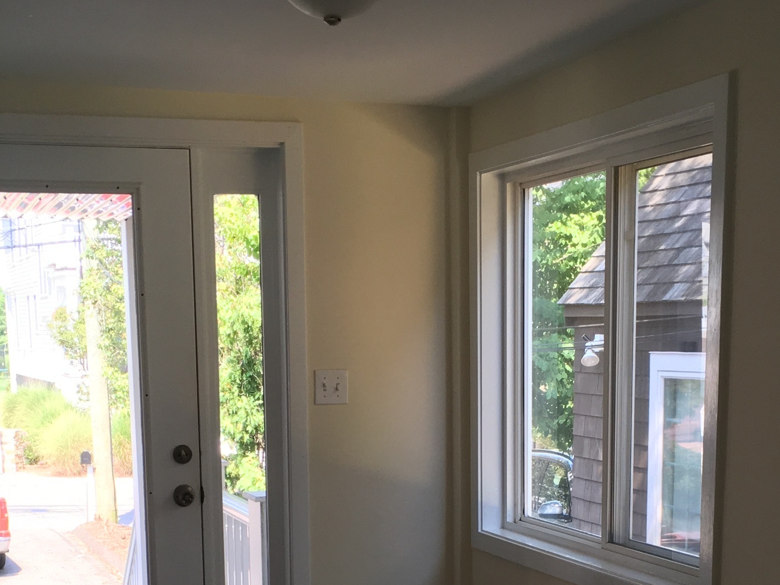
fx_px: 1465
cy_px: 621
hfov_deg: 29.8
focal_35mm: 65
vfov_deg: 21.6
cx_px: 374
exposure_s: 1/120
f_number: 2.2
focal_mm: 4.15
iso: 40
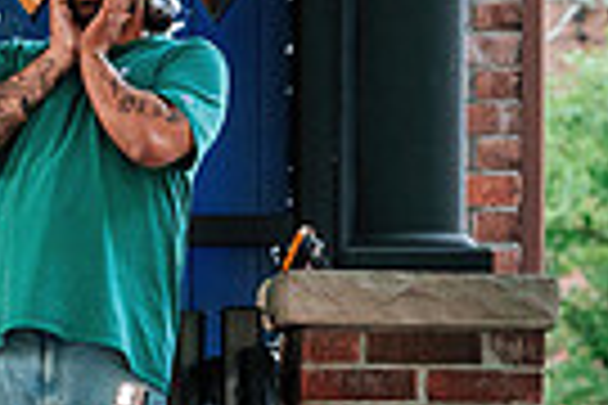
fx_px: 8900
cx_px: 71
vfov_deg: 2.6
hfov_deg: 3.9
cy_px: 632
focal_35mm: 527
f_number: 2.8
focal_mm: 80.4
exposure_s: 1/200
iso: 800
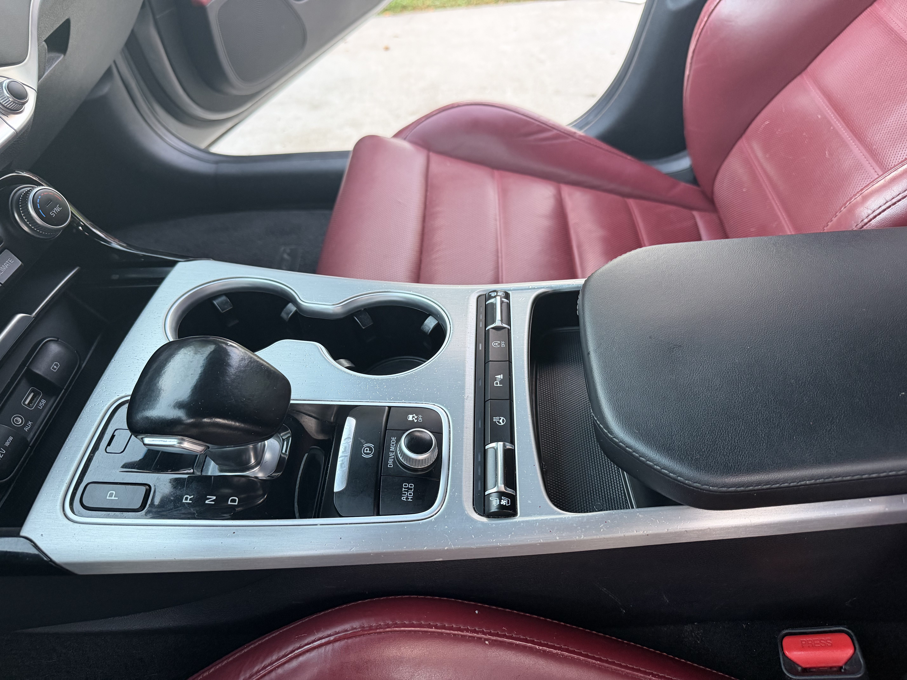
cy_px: 340
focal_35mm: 24
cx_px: 454
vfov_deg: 56.8
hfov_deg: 71.6
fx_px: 629
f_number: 1.78
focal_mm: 6.76
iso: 320
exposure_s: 1/60
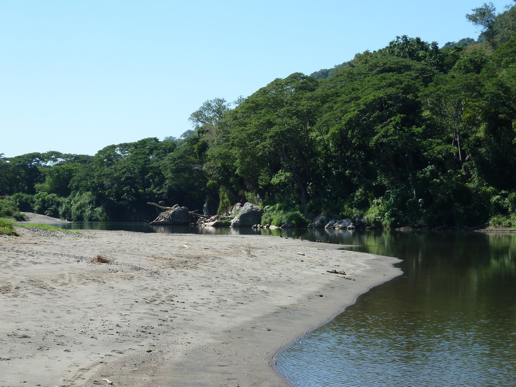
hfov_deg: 20.4
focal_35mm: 96
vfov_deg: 15.4
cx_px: 258
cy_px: 194
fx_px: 1431
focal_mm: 15.8
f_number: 4.3
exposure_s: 1/320
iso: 80
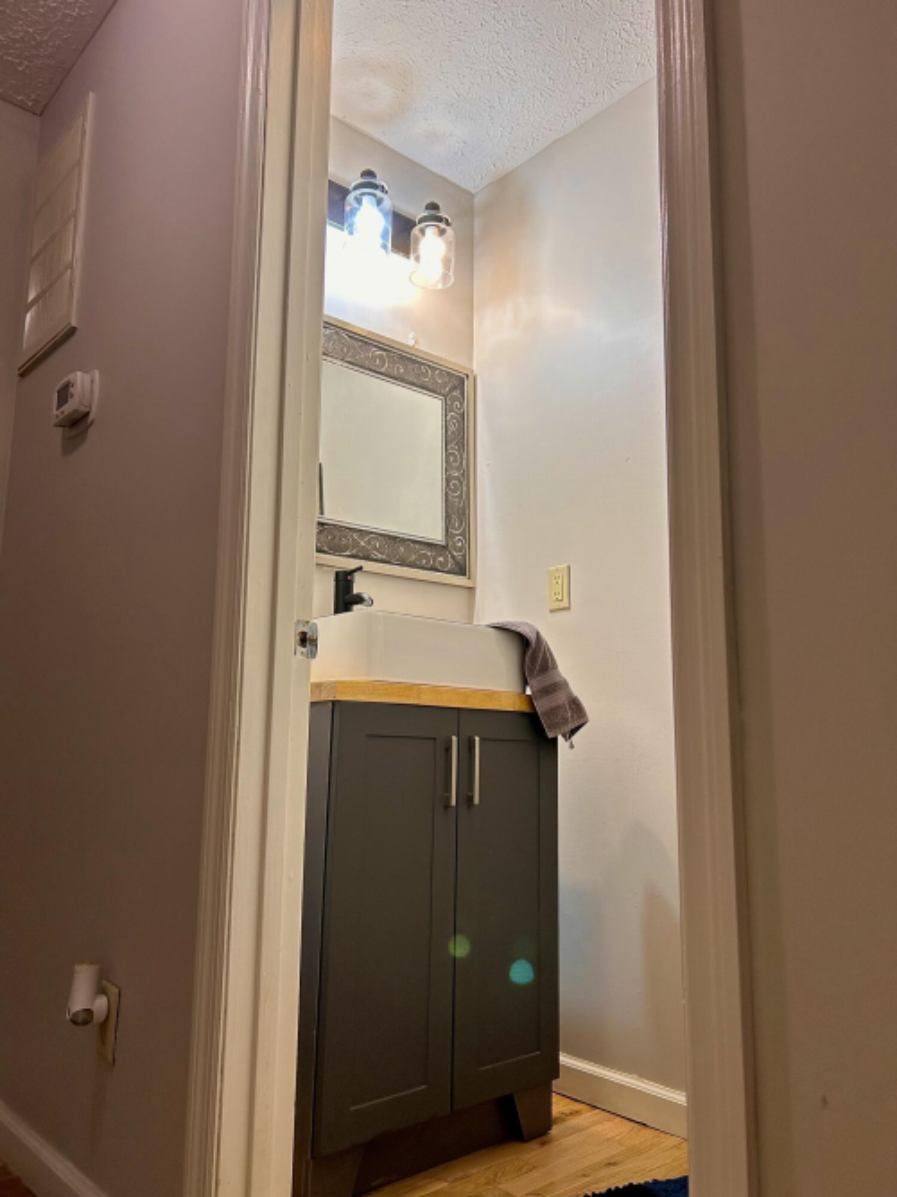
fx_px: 899
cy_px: 598
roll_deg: -0.6
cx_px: 448
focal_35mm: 26
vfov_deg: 67.3
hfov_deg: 53.0
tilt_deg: +9.7
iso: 80
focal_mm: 5.7
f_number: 1.5
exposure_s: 1/120
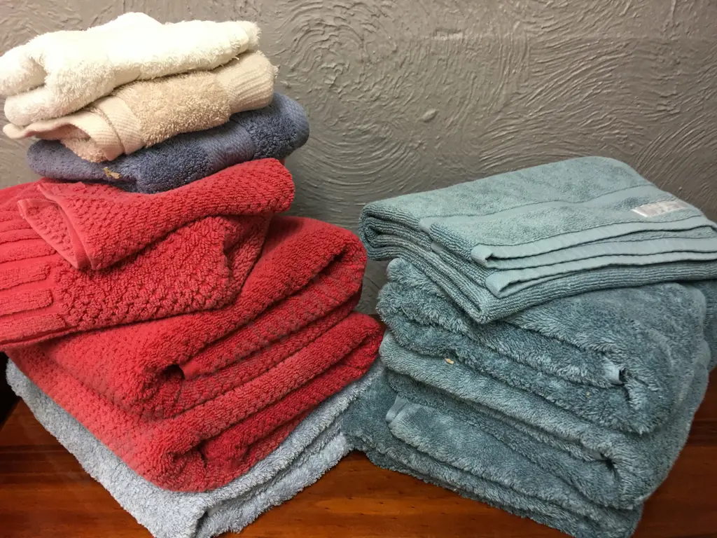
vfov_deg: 48.2
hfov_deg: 61.7
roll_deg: -1.7
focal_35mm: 29
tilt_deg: -23.0
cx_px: 358
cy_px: 269
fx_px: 601
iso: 50
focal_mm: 4.15
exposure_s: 1/17
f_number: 2.2
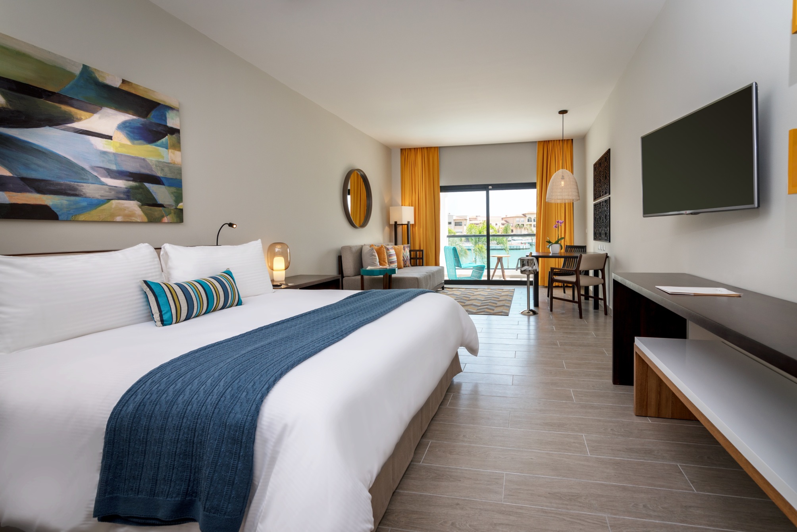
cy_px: 266
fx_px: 354
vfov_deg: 73.8
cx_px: 398
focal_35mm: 16
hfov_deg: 96.7
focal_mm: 16
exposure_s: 1/125
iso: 100
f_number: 8
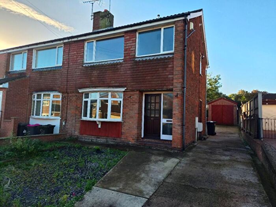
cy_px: 104
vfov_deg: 58.9
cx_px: 138
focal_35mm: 23
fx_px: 183
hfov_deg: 73.9
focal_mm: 5.4
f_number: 1.8
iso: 80
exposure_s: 1/3112
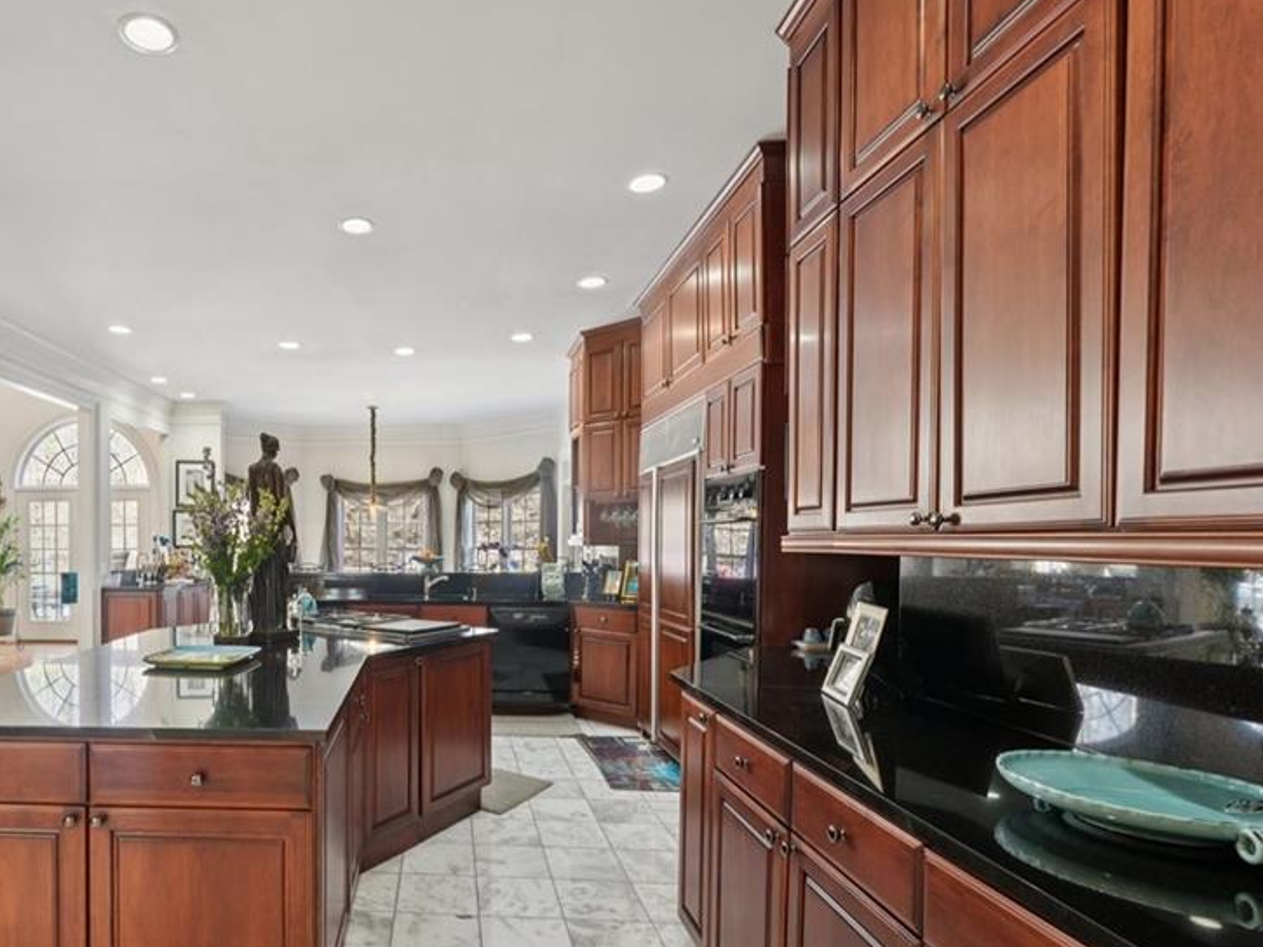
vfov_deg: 68.3
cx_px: 387
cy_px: 542
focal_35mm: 19
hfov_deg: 80.8
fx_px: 693
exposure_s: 1/5
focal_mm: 14
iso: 320
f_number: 8
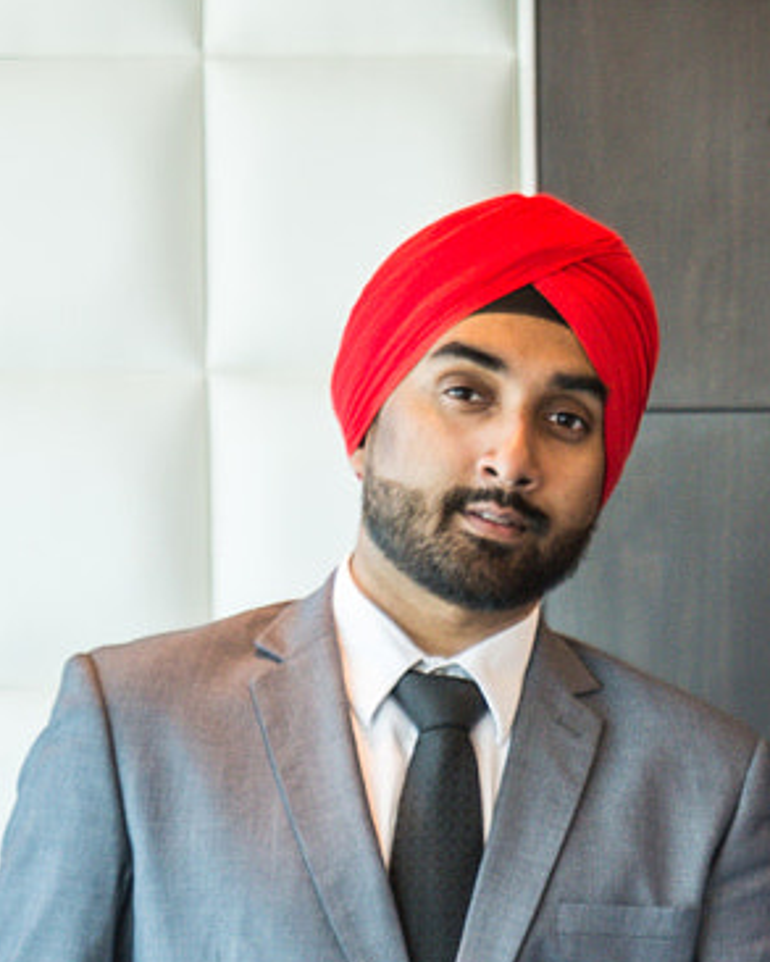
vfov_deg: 8.1
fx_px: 6777
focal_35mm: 238
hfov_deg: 6.3
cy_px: 909
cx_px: 1490
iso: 320
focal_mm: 58
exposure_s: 1/125
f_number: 2.8
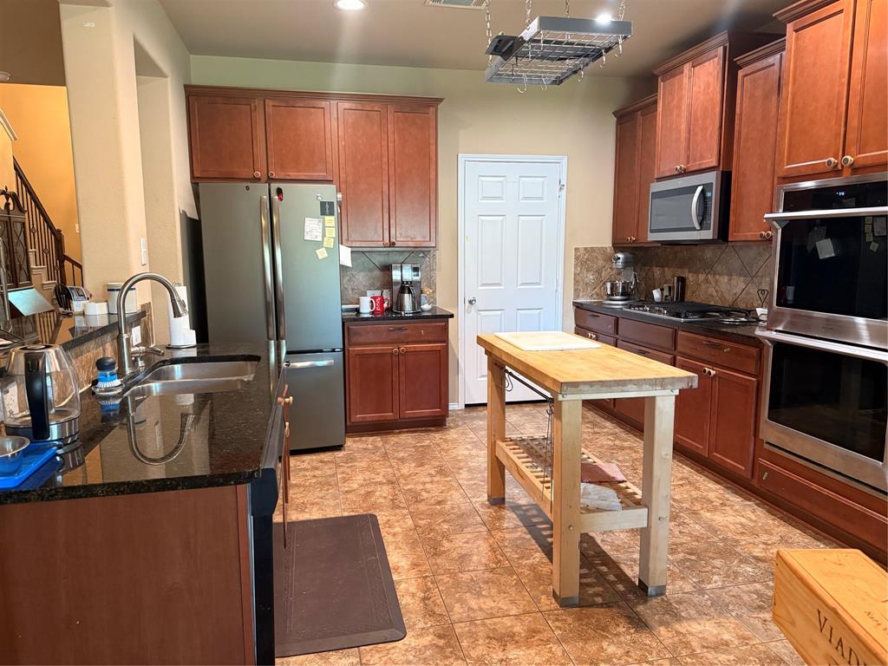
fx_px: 616
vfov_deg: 56.8
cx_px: 444
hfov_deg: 71.6
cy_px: 333
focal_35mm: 24
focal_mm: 6.76
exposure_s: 1/60
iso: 640
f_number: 1.78
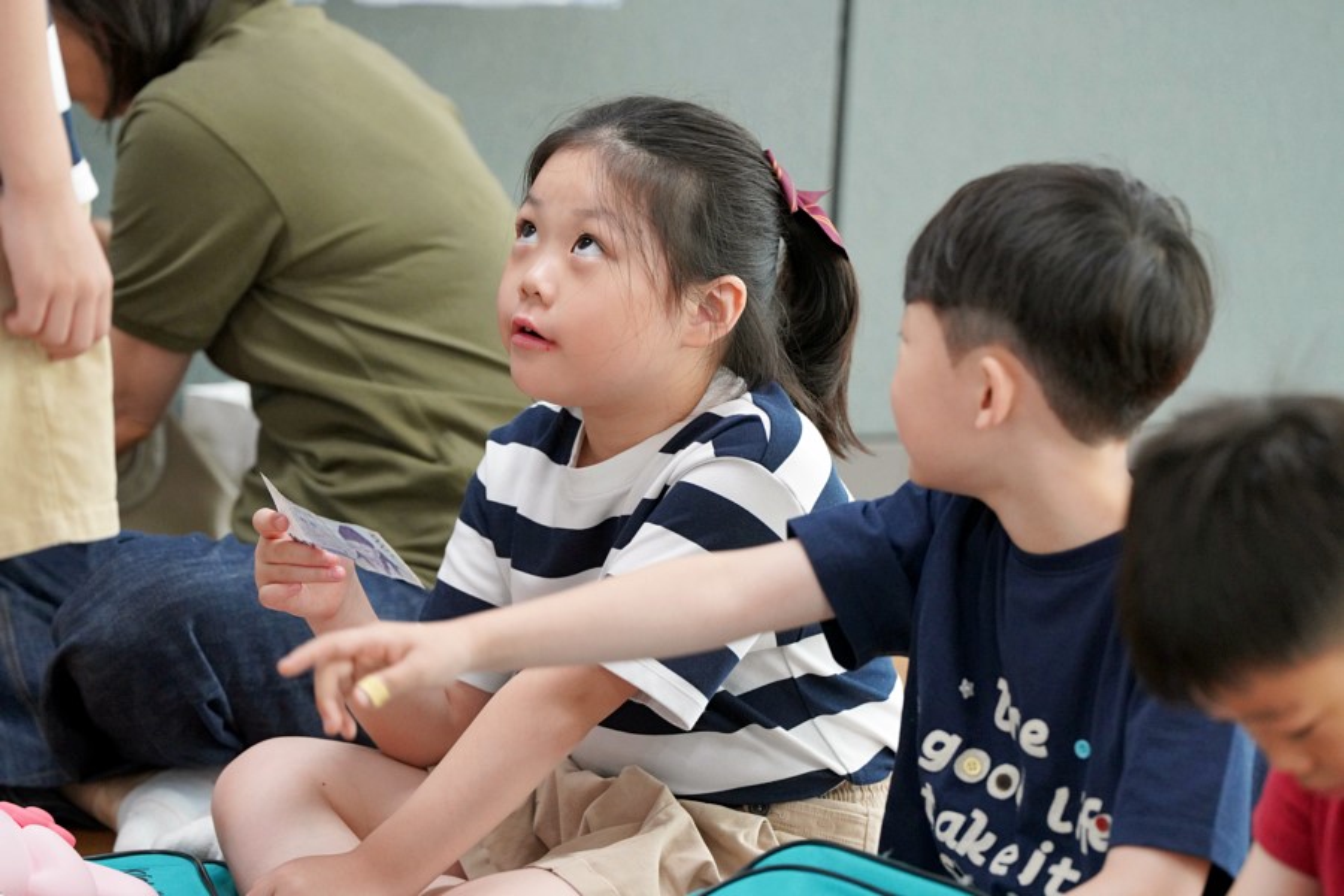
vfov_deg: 6.9
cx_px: 672
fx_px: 7466
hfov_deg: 10.3
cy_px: 448
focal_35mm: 200
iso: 4000
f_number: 4
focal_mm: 200
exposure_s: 1/250
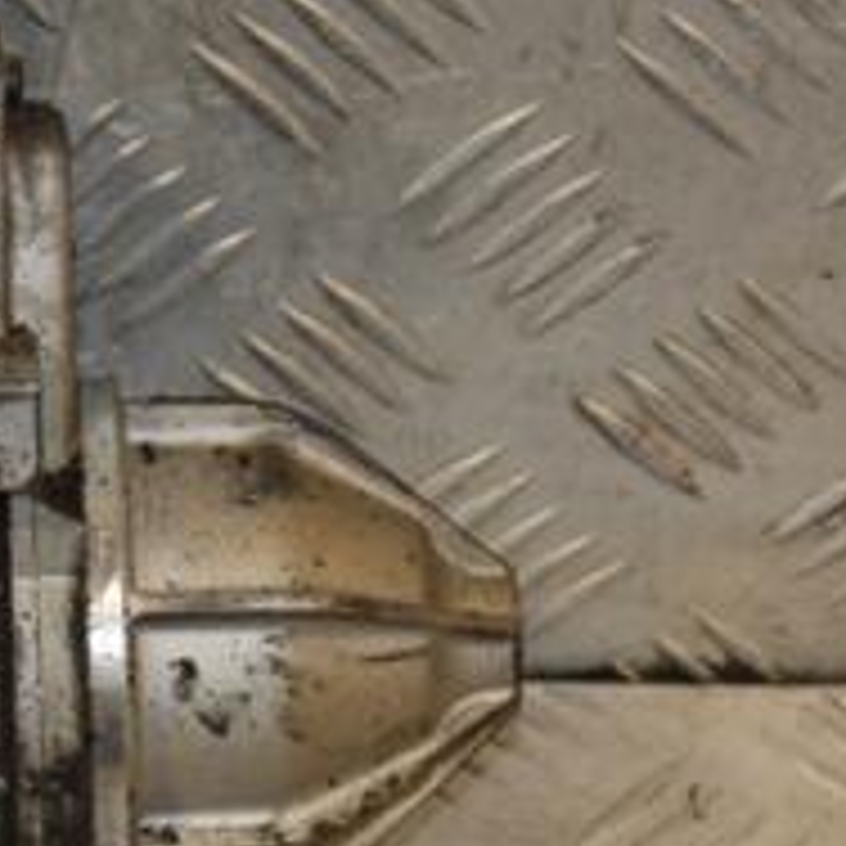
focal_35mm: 212
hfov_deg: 8.1
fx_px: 5862
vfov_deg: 8.3
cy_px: 531
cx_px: -338
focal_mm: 52
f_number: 5
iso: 800
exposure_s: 1/160
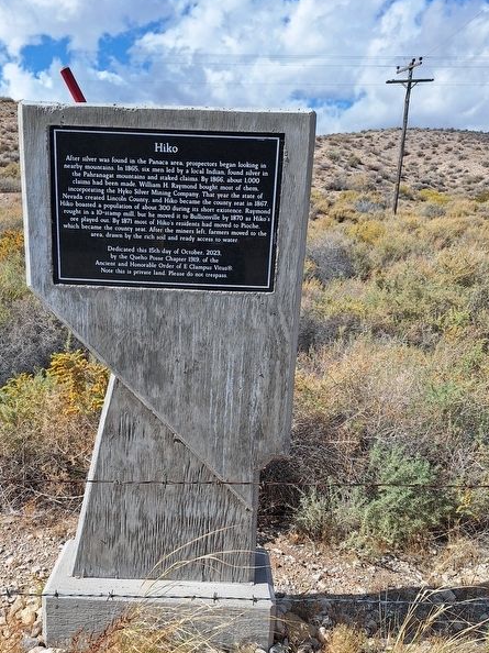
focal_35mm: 31
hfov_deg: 45.1
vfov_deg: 58.2
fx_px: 584
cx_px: 188
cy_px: 362
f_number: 1.8
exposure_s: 1/4016
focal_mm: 5.54
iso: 40
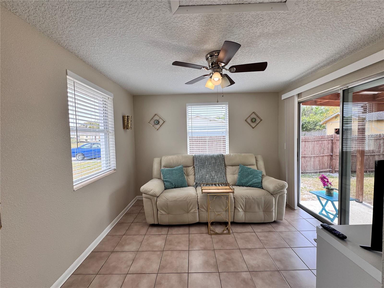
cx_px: 192
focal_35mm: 14
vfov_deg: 85.7
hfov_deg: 102.1
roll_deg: +0.7
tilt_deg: -4.1
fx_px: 155
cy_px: 144
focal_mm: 2.22
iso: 40
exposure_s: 1/236
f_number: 2.2
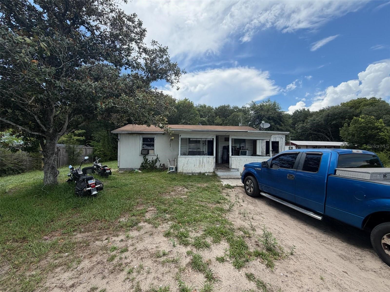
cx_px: 195
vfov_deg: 85.7
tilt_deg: +1.8
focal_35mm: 14
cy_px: 146
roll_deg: +0.5
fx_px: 158
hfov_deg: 102.1
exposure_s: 1/770
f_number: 2.2
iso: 32
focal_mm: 2.22
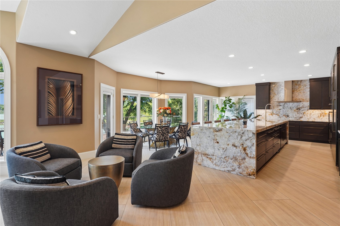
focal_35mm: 18
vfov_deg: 67.4
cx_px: 170
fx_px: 170
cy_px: 113
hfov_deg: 90.0
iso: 400
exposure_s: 1/15
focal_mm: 18
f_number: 9
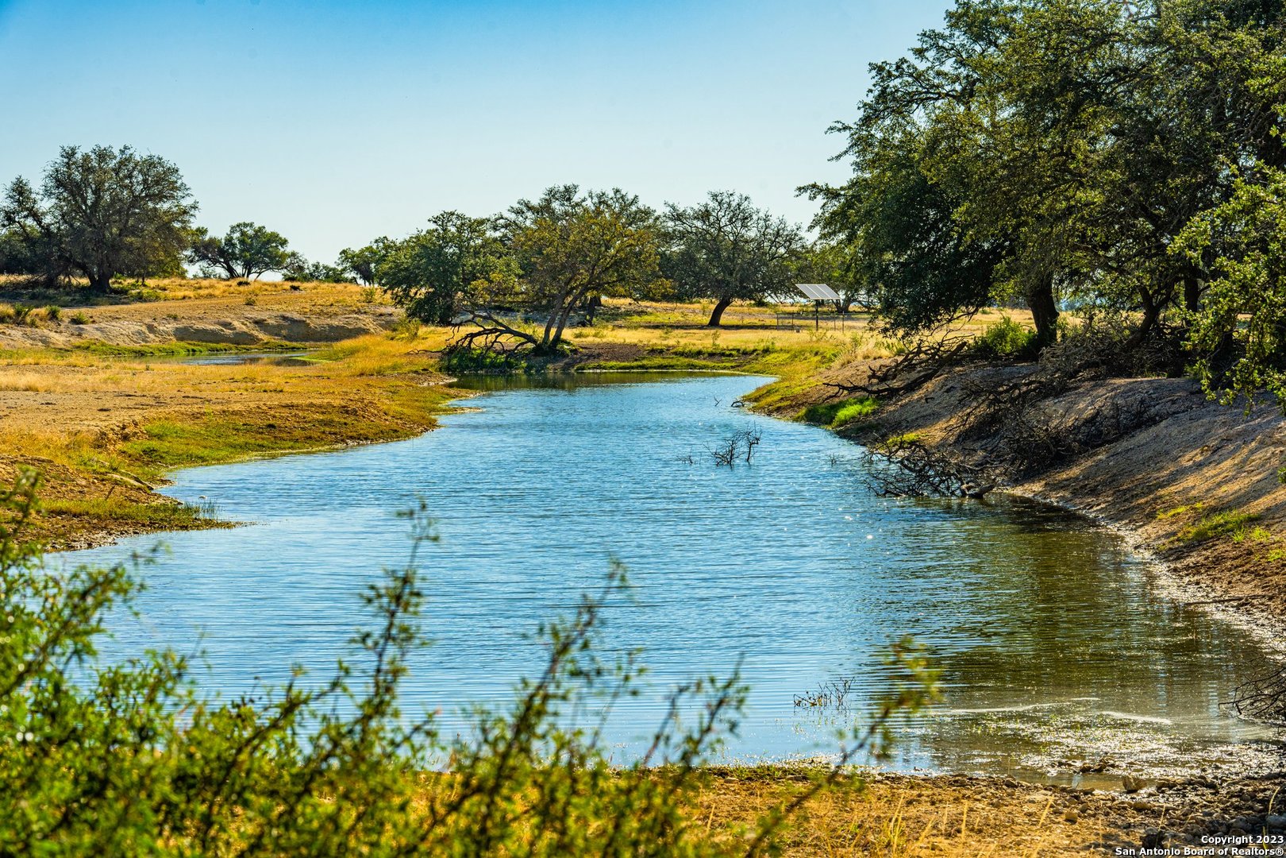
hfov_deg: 20.2
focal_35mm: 101
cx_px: 643
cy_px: 429
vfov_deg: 13.6
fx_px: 3608
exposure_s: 1/250
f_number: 13
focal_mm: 101
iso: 100
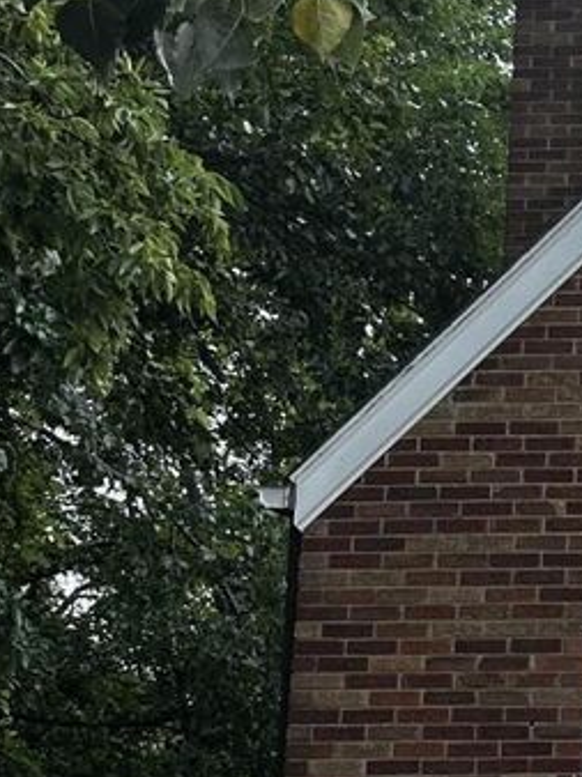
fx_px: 2177
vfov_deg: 20.2
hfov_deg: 13.5
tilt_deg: +15.4
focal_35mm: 97
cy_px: 532
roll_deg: +2.0
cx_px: 1077
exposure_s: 1/2110
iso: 80
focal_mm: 6.86
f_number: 1.78
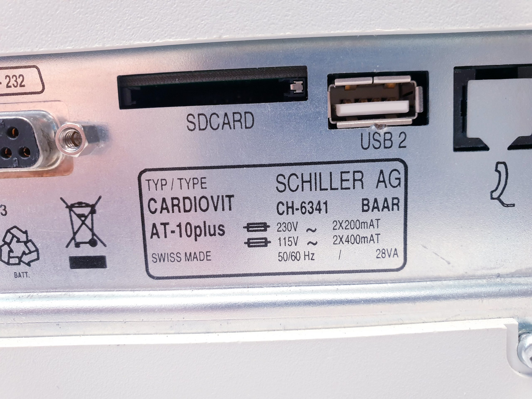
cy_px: 200
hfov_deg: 67.3
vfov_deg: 53.1
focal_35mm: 26
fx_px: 400
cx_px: 266
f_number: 2.4
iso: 200
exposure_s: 1/50
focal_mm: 4.3
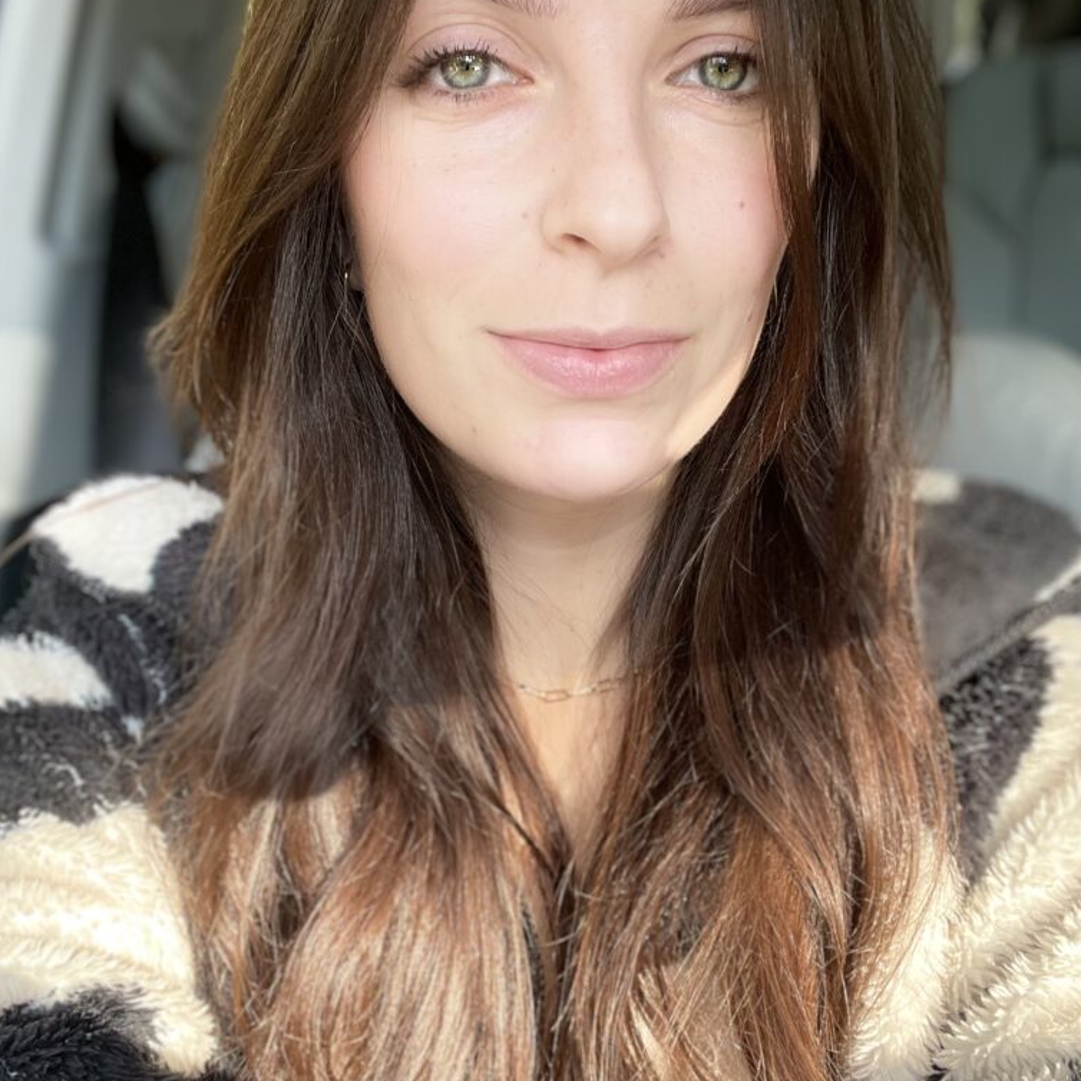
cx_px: 536
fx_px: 1272
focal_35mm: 36
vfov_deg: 46.0
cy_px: 576
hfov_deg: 46.0
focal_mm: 2.71
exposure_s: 1/121
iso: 50
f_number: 2.2
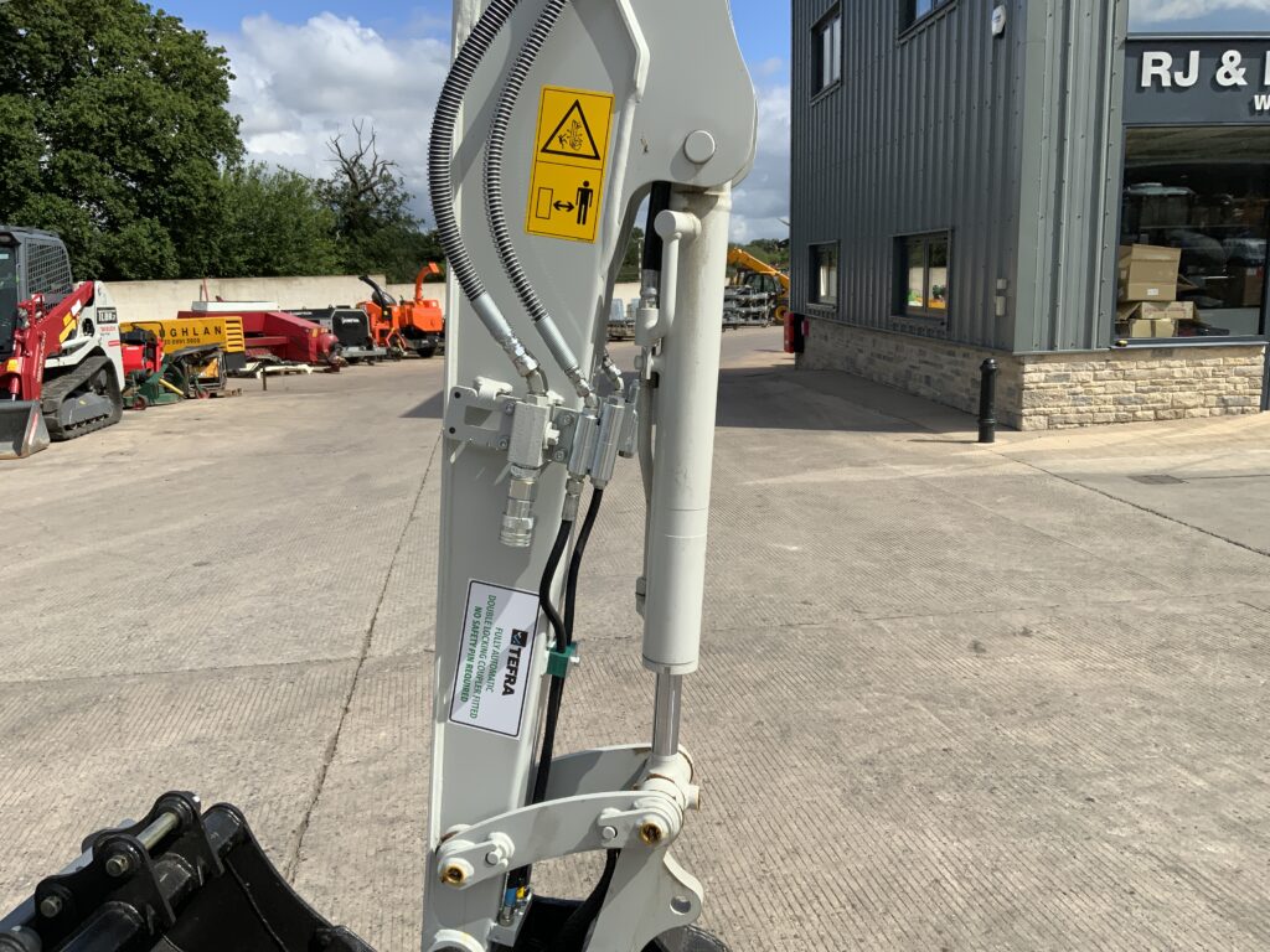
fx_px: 1064
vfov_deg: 48.2
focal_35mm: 29
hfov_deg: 61.7
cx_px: 635
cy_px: 476
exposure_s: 1/2667
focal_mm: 3
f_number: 1.8
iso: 20
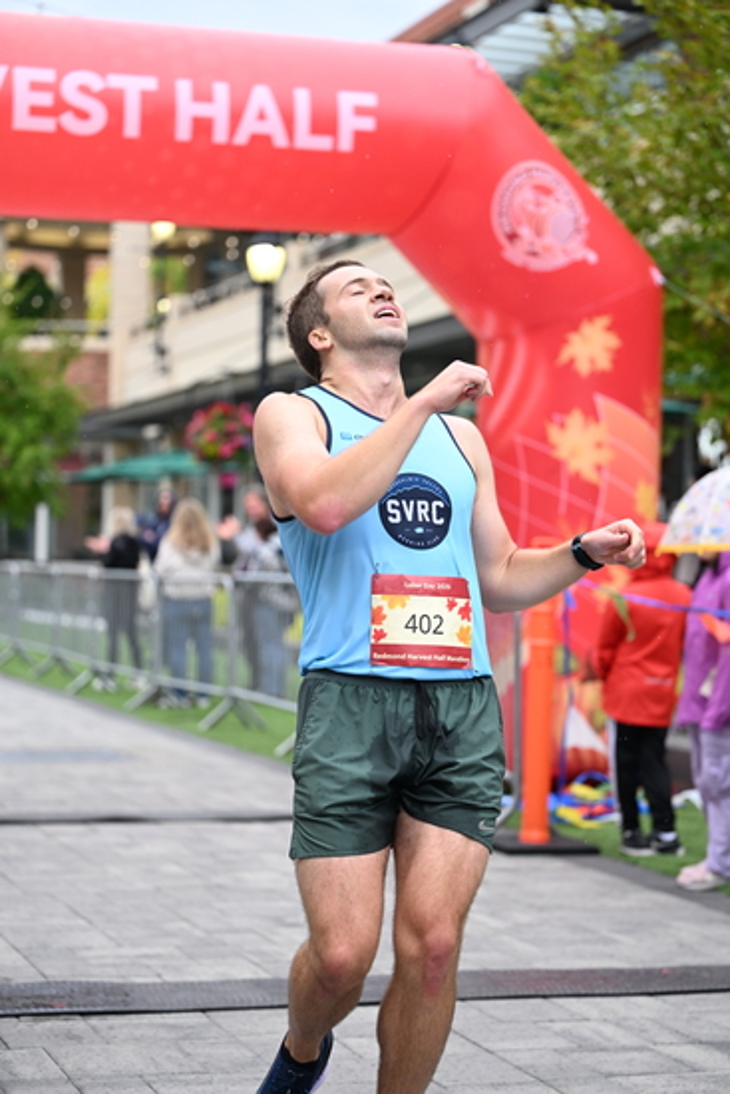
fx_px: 2280
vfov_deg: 27.0
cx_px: 365
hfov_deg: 18.2
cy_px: 547
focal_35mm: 75
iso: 1250
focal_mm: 75
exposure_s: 1/1600
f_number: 2.8
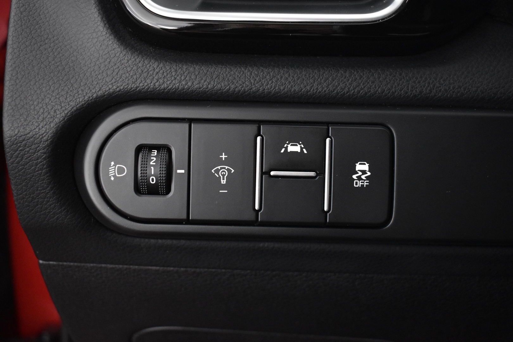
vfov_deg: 26.5
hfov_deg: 38.9
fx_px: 727
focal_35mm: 51
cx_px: 256
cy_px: 171
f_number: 4.5
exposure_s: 1/25
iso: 3200
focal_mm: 34
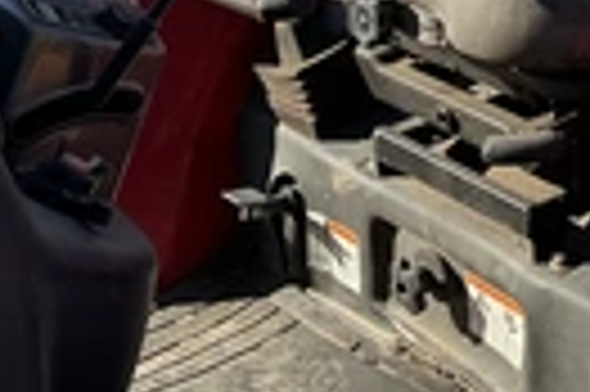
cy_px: -194
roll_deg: -1.1
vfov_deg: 14.3
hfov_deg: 22.1
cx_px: 572
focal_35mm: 89
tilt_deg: -10.8
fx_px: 1457
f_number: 1.8
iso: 25
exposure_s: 1/1168
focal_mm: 3
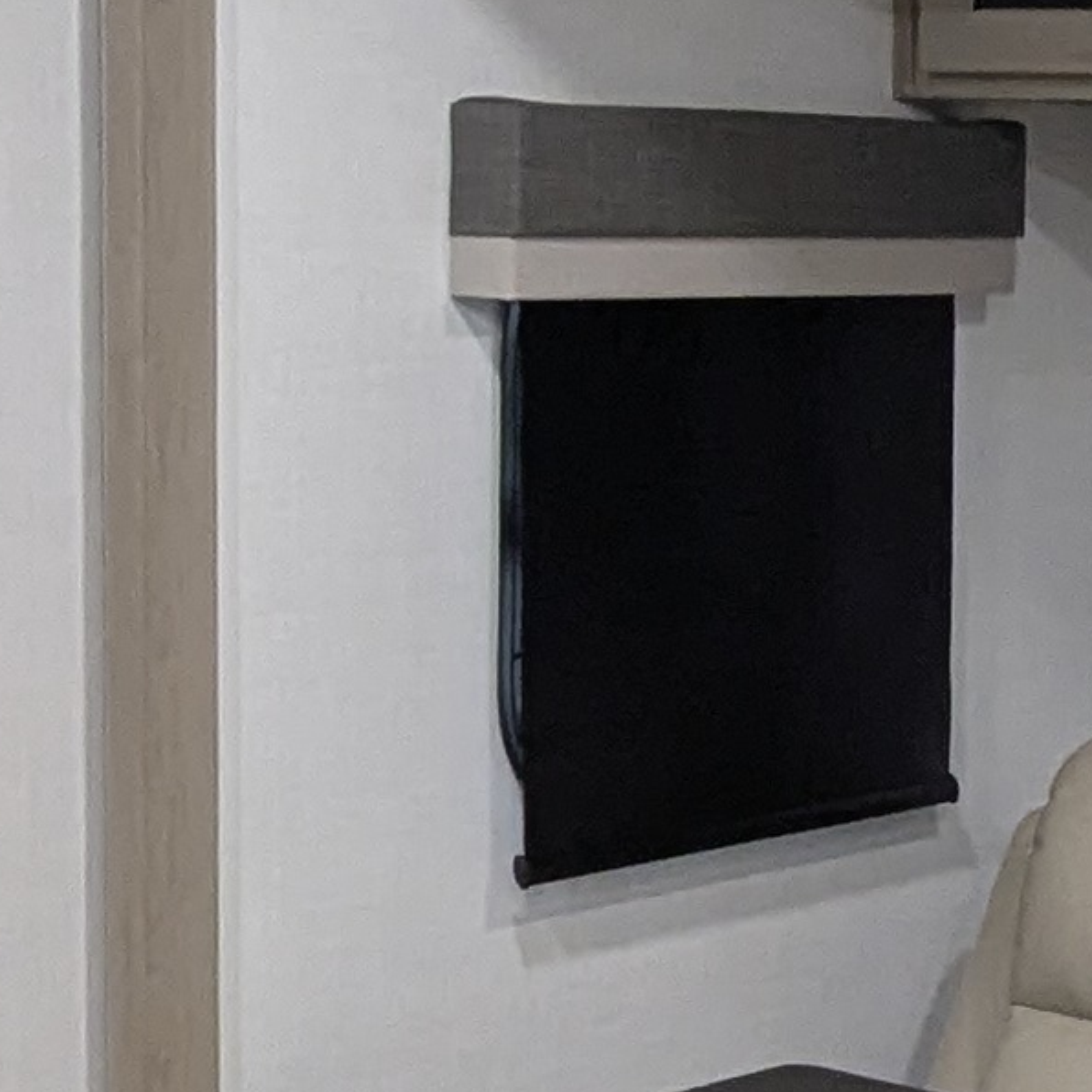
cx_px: 1277
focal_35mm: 97
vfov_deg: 17.9
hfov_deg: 17.2
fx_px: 3462
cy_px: 605
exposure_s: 1/99.5
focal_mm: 2.35
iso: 403
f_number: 2.2
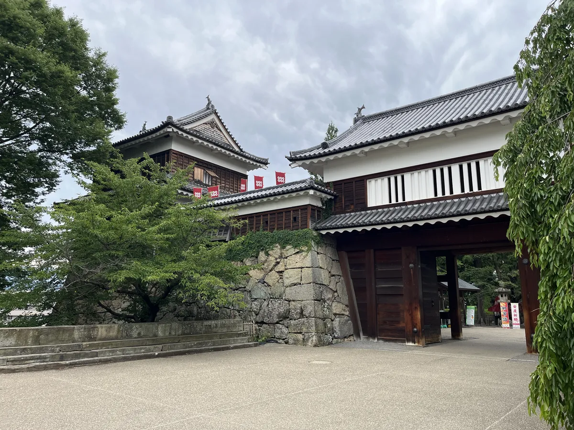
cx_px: 287
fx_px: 431
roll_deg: -0.4
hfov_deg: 67.3
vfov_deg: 53.1
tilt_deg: +12.2
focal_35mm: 26
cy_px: 215
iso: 50
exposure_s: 1/878
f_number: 1.6
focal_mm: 5.1
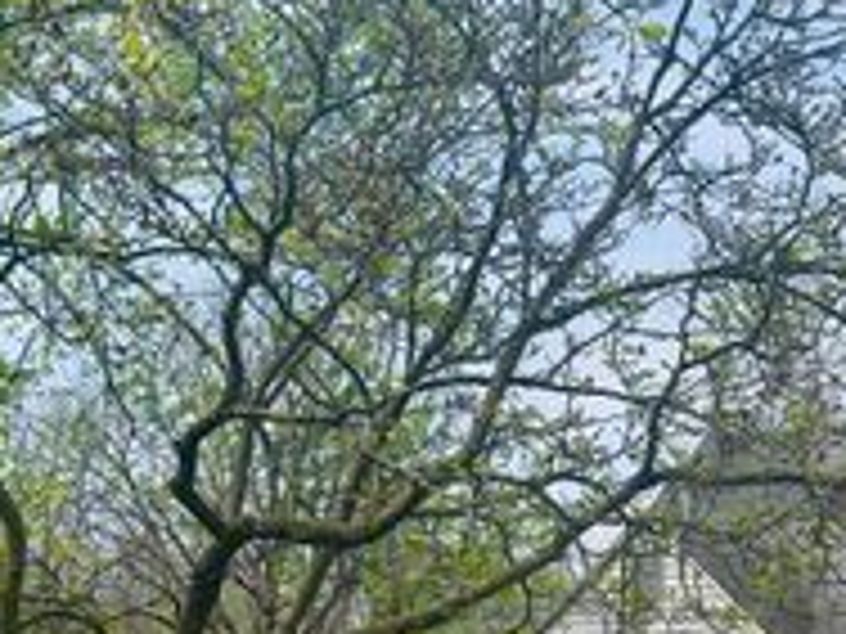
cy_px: 569
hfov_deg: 21.8
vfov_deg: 16.6
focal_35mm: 88
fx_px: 2151
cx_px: 760
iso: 100
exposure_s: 1/6849
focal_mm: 6.76
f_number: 1.78
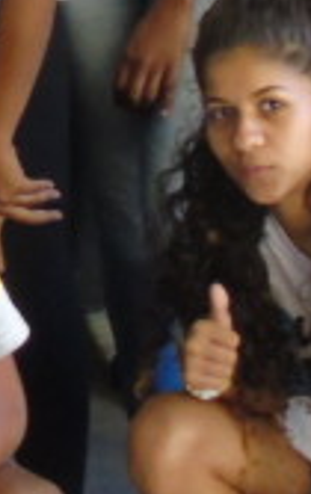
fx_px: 2539
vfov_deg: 11.0
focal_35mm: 188
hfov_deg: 6.9
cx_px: -157
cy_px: 0
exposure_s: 1/30
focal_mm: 5.2
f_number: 3.6
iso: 320
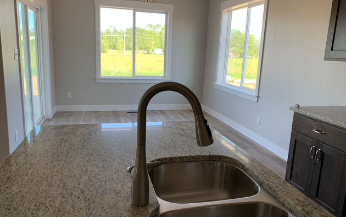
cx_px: 172
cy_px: 107
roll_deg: -3.3
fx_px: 264
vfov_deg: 44.6
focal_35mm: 28
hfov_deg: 66.5
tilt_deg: -11.5
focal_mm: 4.25
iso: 40
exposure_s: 1/121
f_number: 1.8
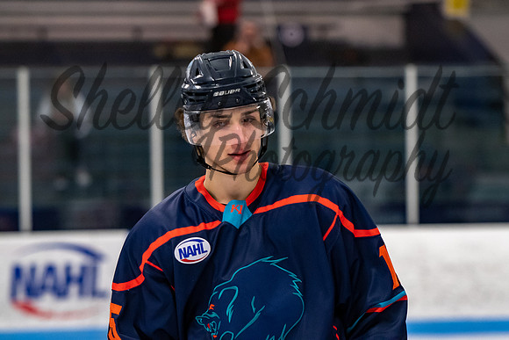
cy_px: 157
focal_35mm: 202
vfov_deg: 6.8
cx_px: 275
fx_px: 2862
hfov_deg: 10.2
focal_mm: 125
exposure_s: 1/800
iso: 2000
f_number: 3.2
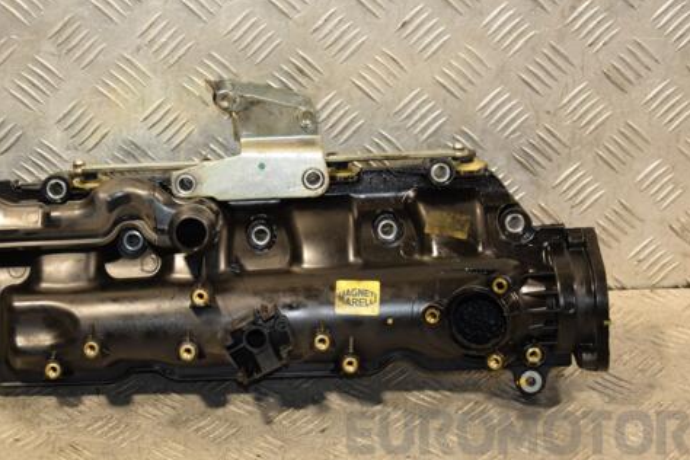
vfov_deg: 14.4
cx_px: 319
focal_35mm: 95
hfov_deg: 21.5
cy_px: 239
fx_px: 1821
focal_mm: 50
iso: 800
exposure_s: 1/100
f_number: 5
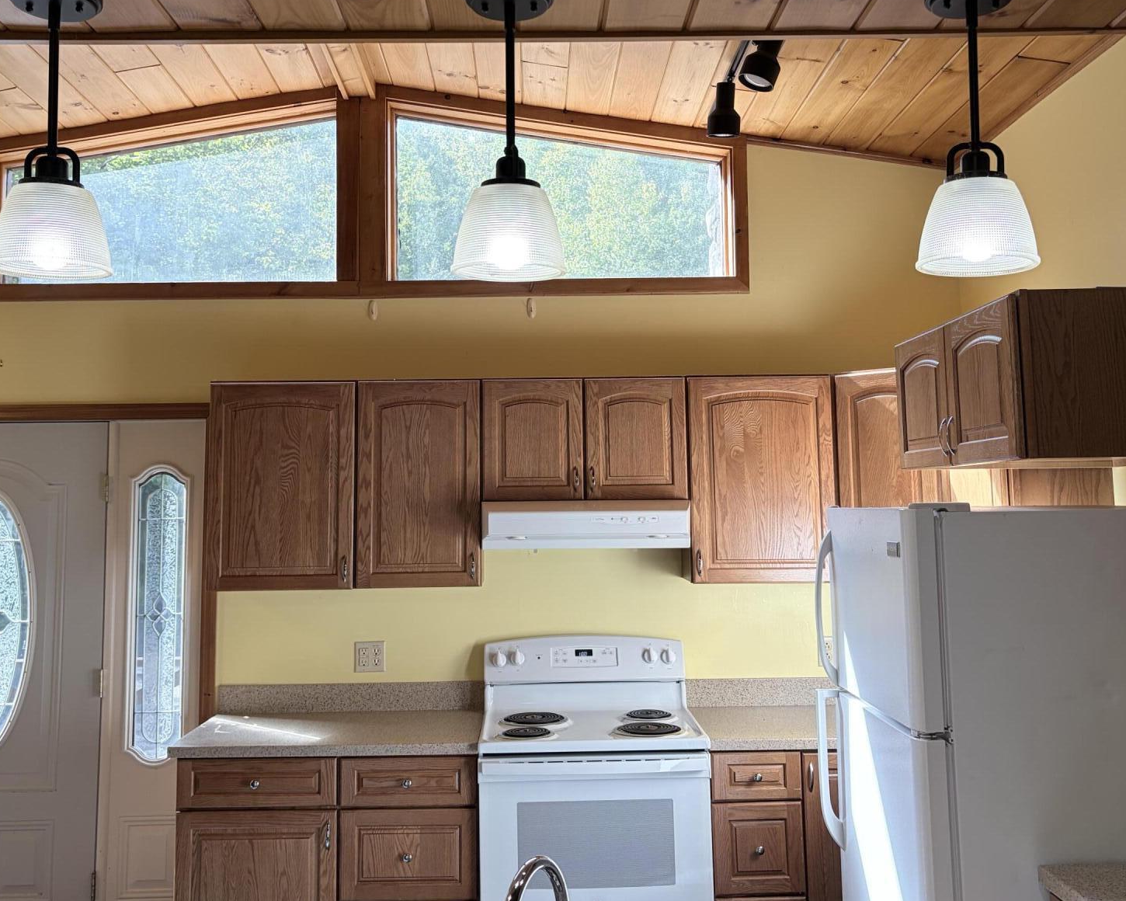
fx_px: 1166
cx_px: 543
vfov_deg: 42.1
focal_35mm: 35
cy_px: 385
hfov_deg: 51.5
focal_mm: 5.96
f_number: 1.6
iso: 40
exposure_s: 1/162
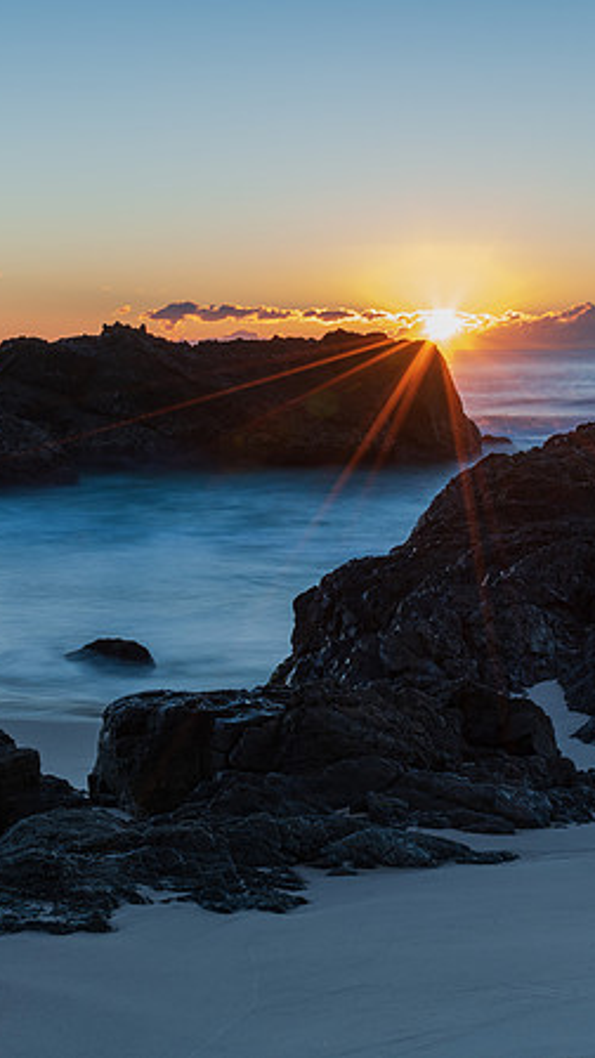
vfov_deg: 31.9
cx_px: 166
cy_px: 512
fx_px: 1851
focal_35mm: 66
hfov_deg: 18.2
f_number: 13
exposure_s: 6
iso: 31
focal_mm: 40
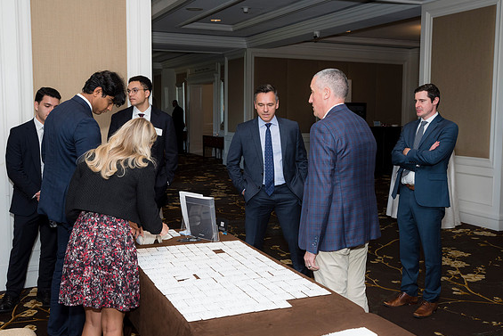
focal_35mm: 39
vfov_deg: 34.2
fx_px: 545
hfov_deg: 49.5
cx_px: 255
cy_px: 165
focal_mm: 38
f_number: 5.6
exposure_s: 1/125
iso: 800
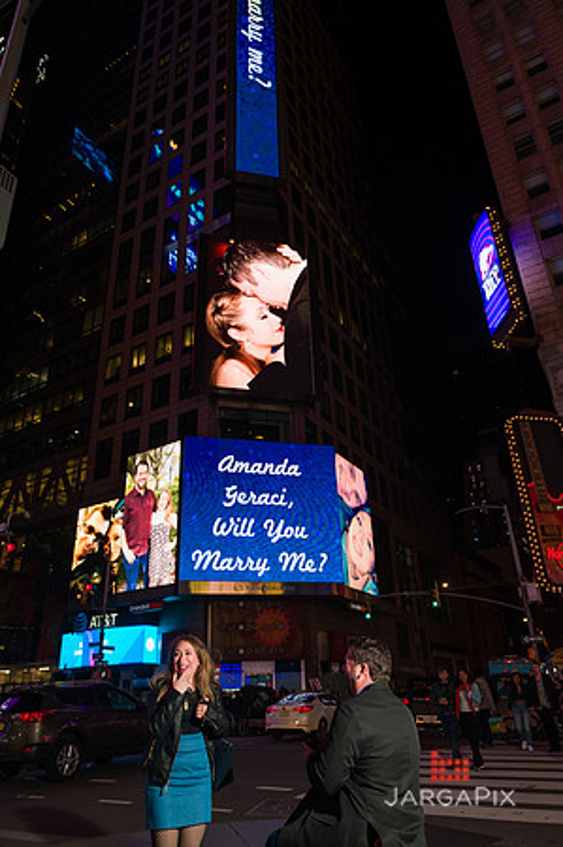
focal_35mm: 24
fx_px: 564
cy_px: 424
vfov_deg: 73.8
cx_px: 282
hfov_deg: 53.0
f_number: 5.6
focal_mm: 24
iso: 500
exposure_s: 1/200
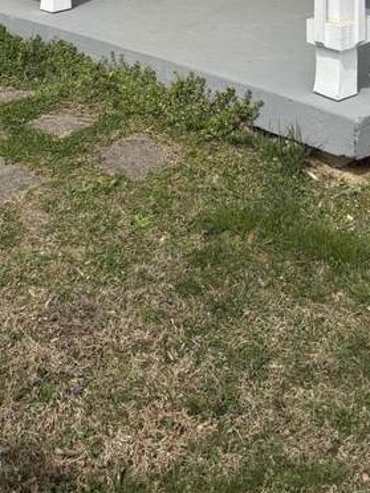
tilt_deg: -4.1
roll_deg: +0.5
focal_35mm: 62
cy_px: -119
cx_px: 210
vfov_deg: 27.0
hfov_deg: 23.6
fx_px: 884
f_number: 1.78
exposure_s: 1/4975
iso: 80
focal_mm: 6.76
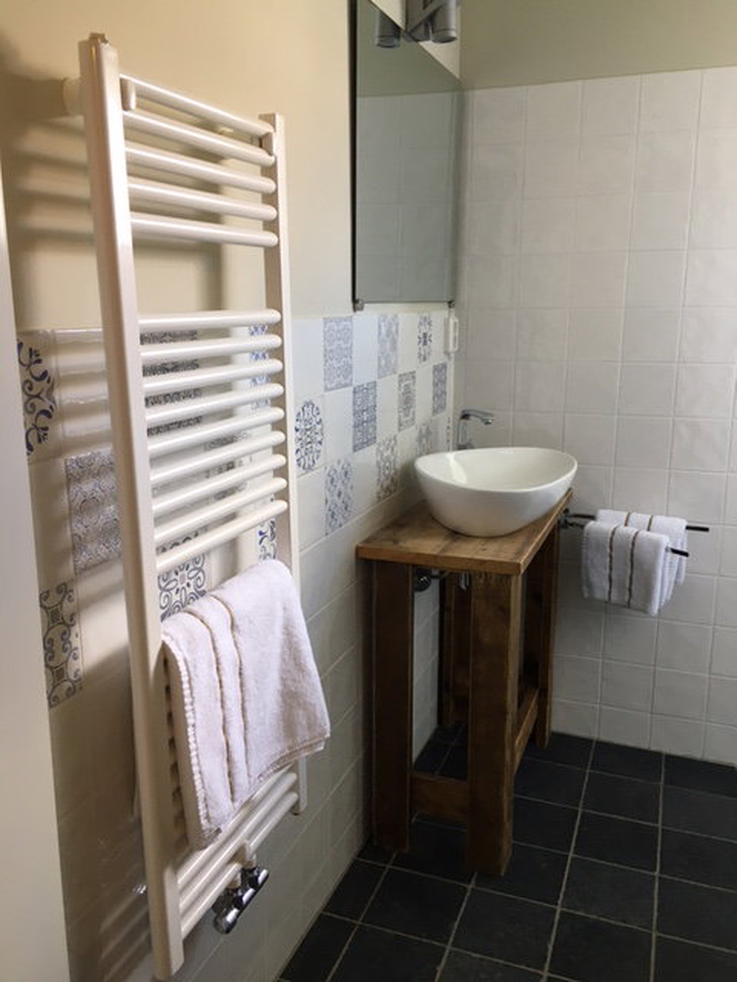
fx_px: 823
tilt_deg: -13.5
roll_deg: +0.5
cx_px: 368
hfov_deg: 48.2
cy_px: 491
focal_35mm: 29
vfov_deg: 61.7
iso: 80
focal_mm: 4.15
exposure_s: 1/33
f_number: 2.2
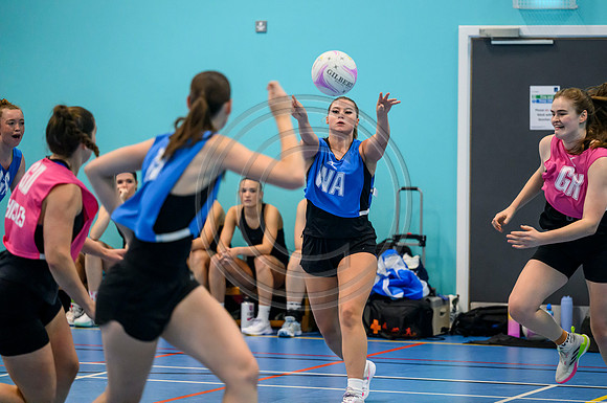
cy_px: 181
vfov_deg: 8.9
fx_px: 2593
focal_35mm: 154
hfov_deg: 13.3
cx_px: 333
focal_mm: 140
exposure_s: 1/1000
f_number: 2.8
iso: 8000
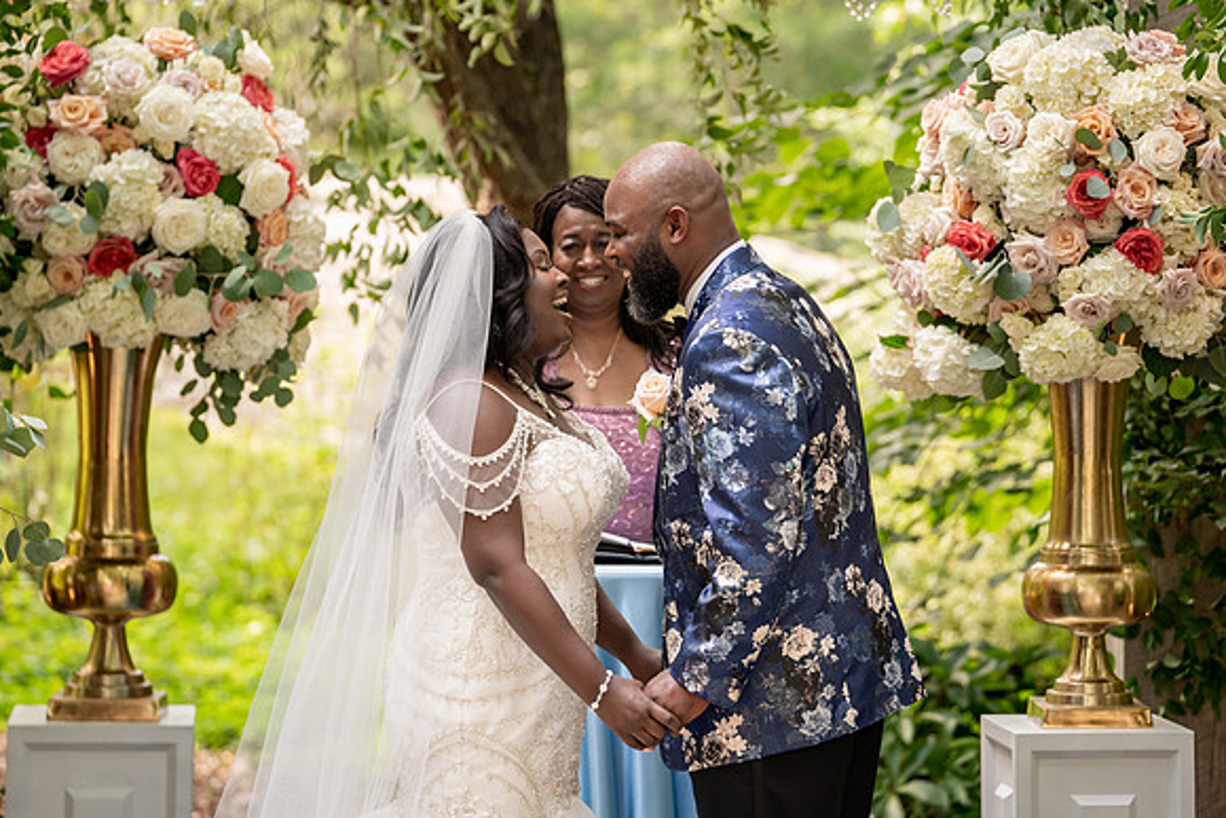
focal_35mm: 136
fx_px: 4631
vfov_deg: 10.1
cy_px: 401
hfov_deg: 15.1
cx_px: 601
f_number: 4
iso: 640
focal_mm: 133
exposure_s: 1/200
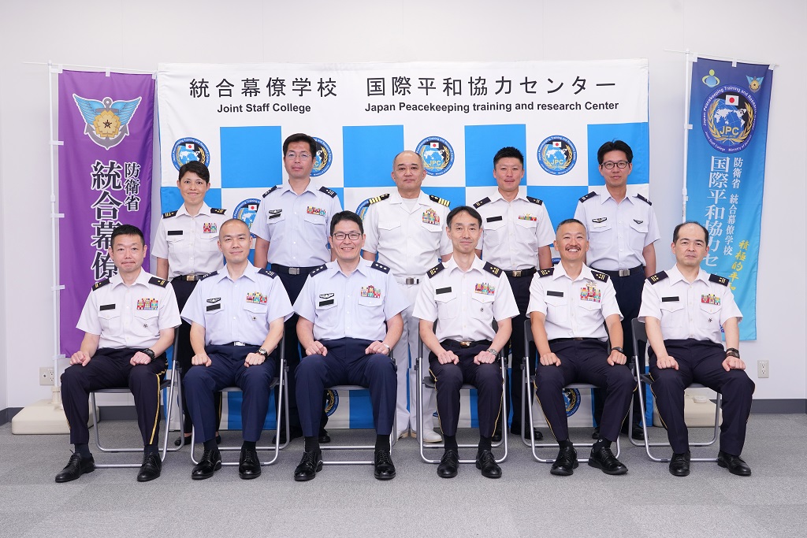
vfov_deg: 36.9
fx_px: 807
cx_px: 404
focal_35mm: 36
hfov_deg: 53.1
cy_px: 269
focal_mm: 36
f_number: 8
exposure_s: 1/80
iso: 640
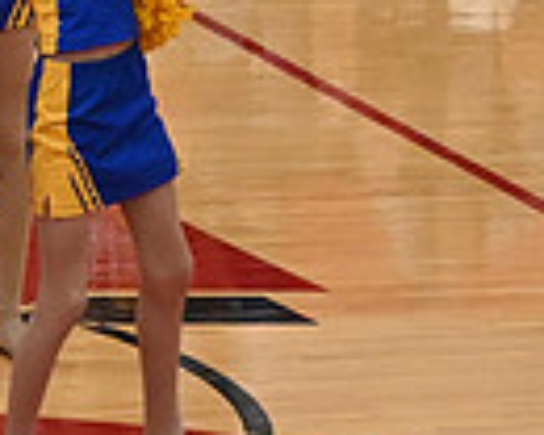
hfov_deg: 3.3
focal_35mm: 577
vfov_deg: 2.7
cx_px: -649
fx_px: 9290
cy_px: -36
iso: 6400
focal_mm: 92
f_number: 4
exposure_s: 1/400
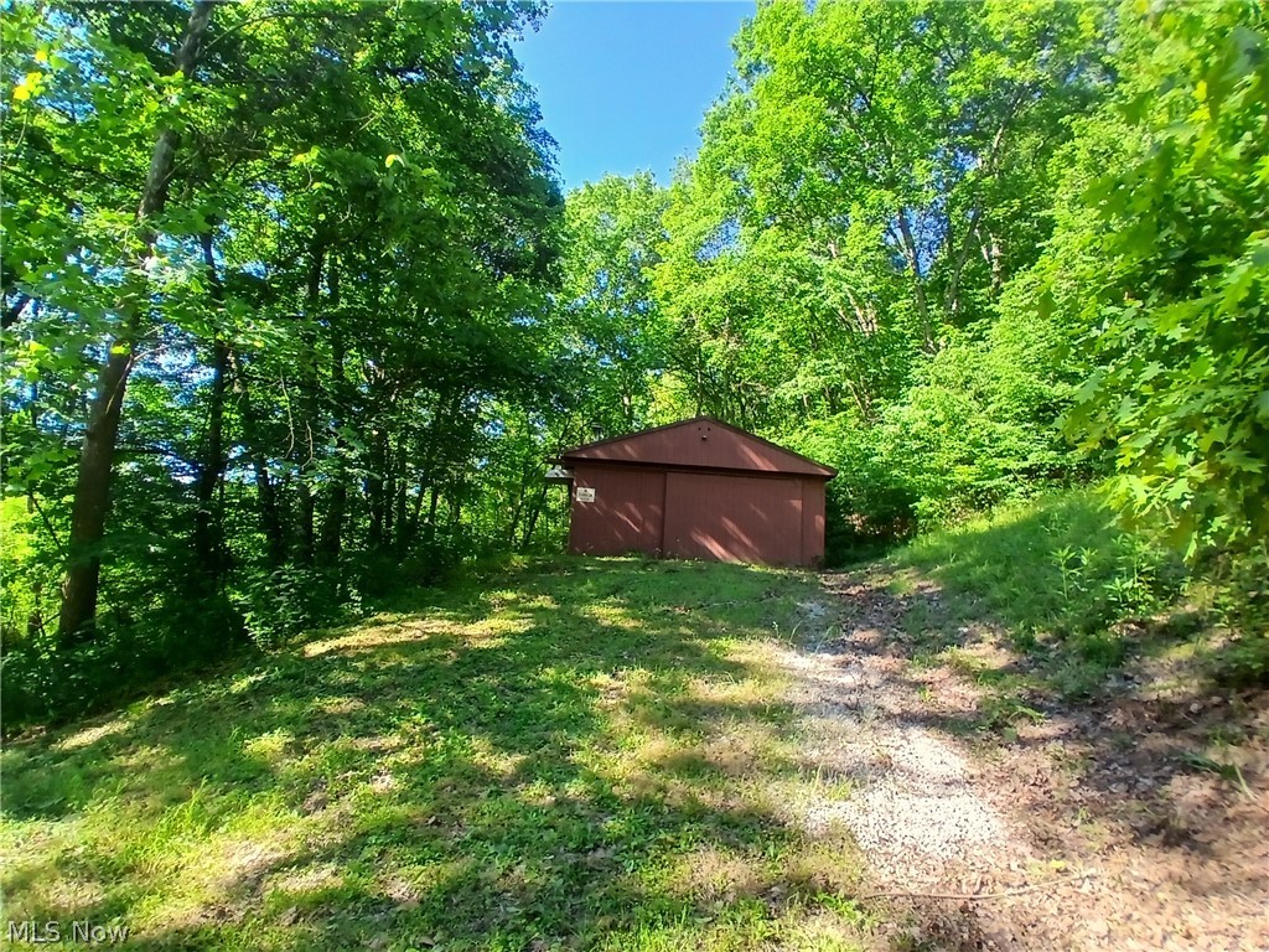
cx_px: 634
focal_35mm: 17
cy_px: 476
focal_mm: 1.4
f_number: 2.2
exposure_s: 1/180
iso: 50
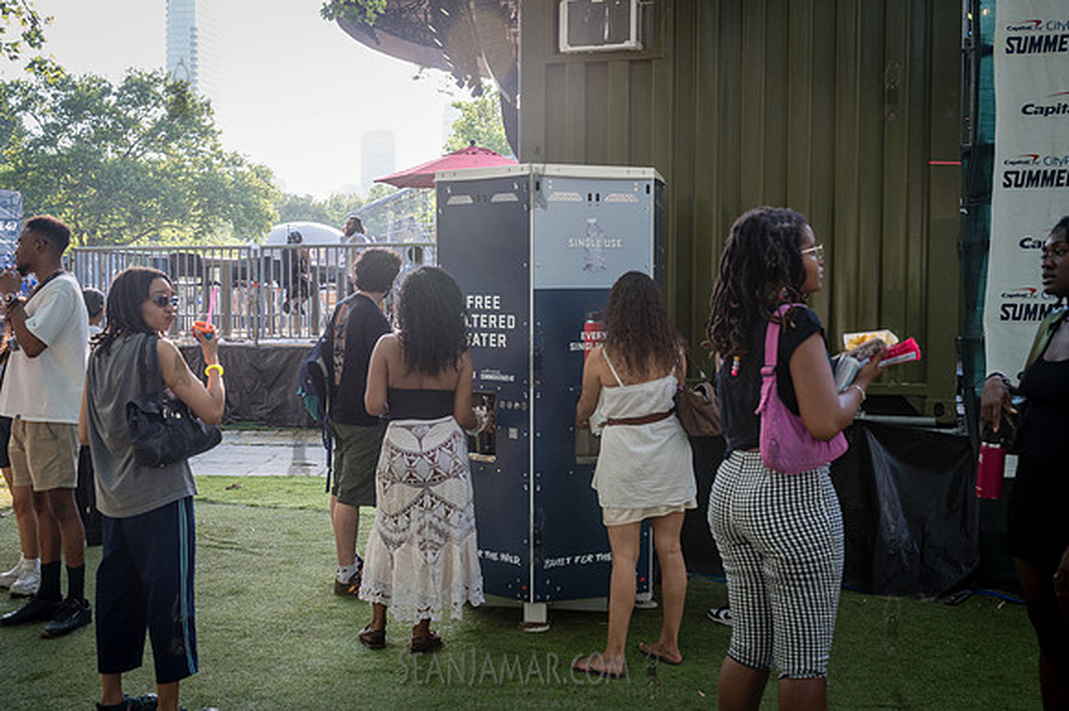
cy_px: 356
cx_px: 534
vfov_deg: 32.6
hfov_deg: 47.4
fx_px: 1217
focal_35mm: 41
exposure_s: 1/250
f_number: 4.5
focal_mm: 41
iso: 400
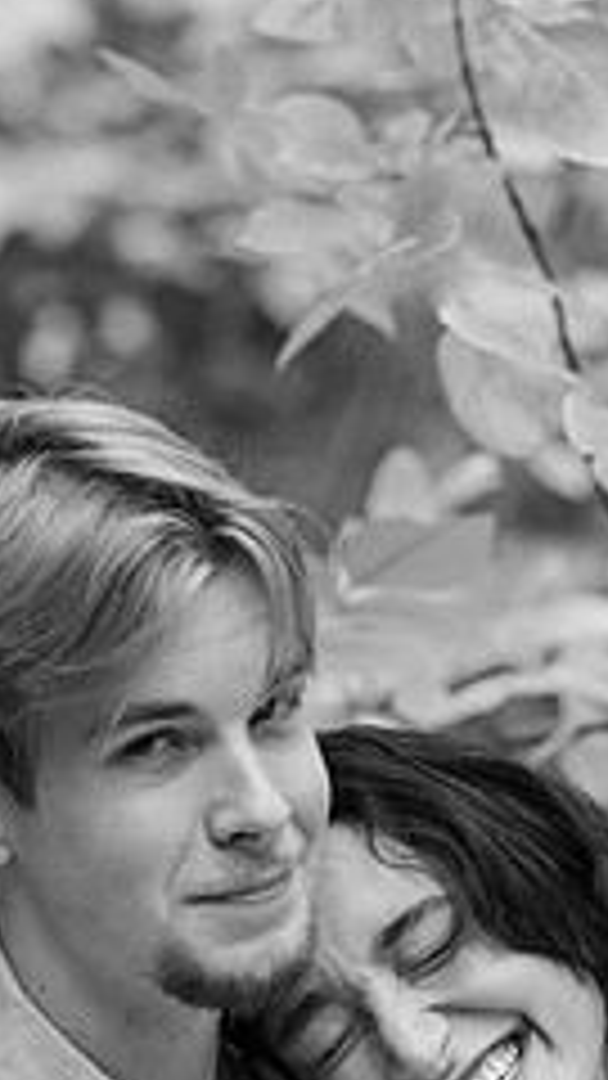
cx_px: 297
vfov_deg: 12.8
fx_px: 4786
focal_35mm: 167
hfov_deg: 7.3
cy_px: 832
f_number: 2.8
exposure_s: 1/250
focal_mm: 85
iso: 400
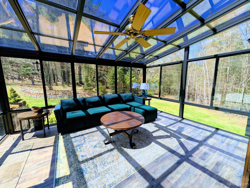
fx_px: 87
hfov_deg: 110.5
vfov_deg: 94.6
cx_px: 125
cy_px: 94
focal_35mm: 12
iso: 46
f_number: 1.7
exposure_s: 1/887
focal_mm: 2.02
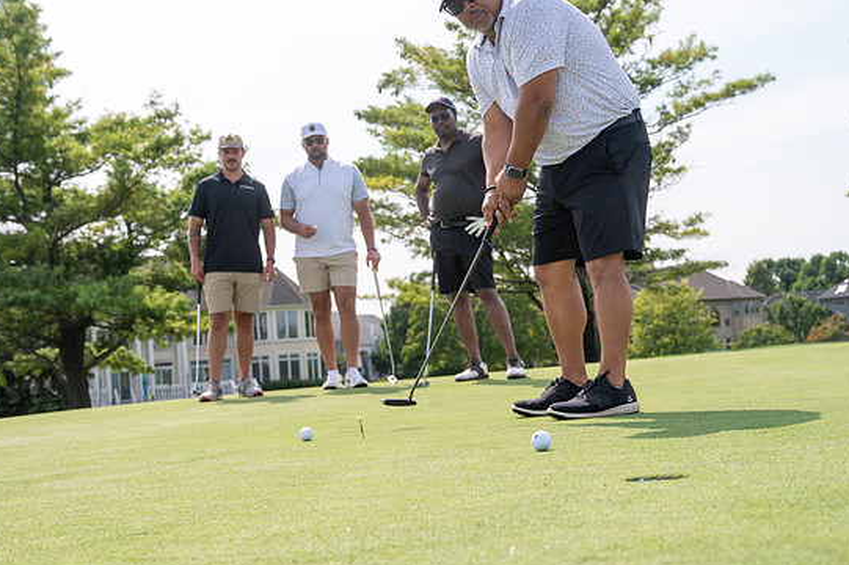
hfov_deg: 38.2
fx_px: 1226
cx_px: 433
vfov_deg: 26.0
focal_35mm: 52
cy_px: 305
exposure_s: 1/1600
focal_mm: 44
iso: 250
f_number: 6.3
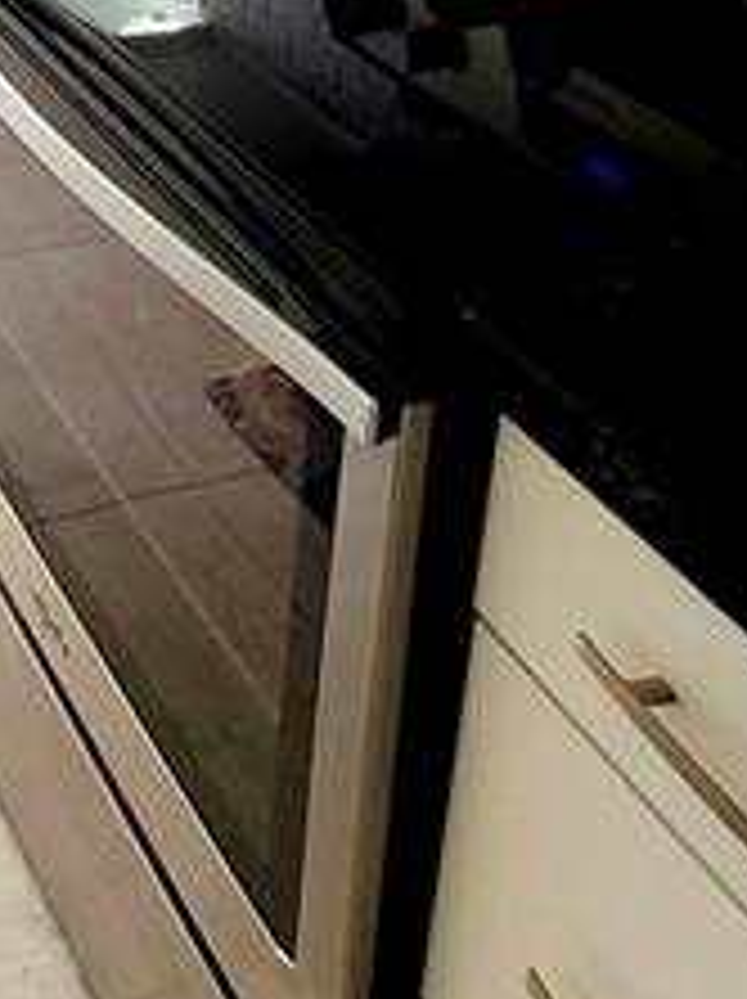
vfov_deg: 30.0
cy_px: -400
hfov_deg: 24.8
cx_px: -374
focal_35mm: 45
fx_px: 1297
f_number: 2.2
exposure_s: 1/60.2
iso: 250
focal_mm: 2.2
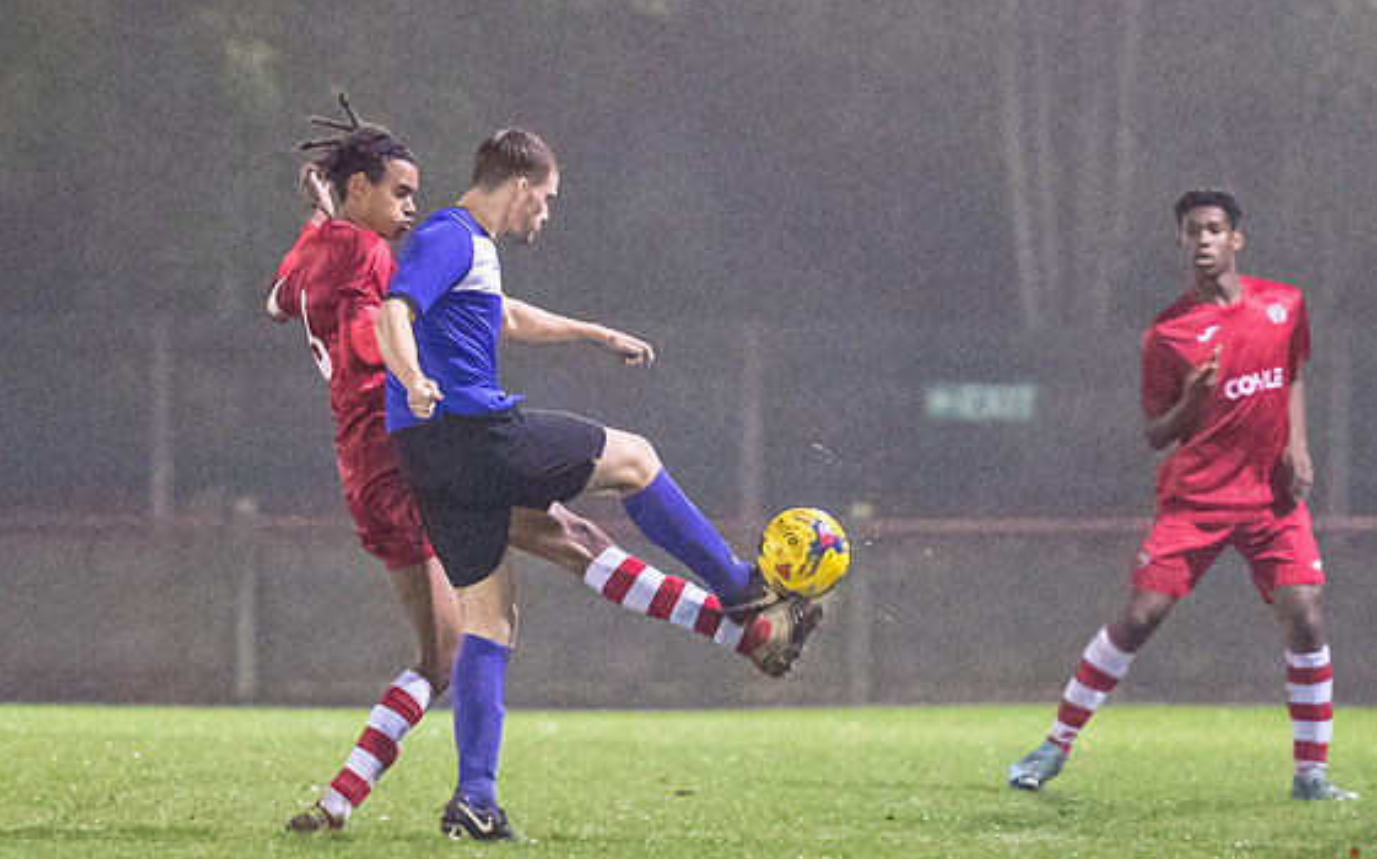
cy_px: 469
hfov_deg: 3.6
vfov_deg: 2.3
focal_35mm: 581
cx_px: 444
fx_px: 21793
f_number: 2.8
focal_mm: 200
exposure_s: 1/640
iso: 6400
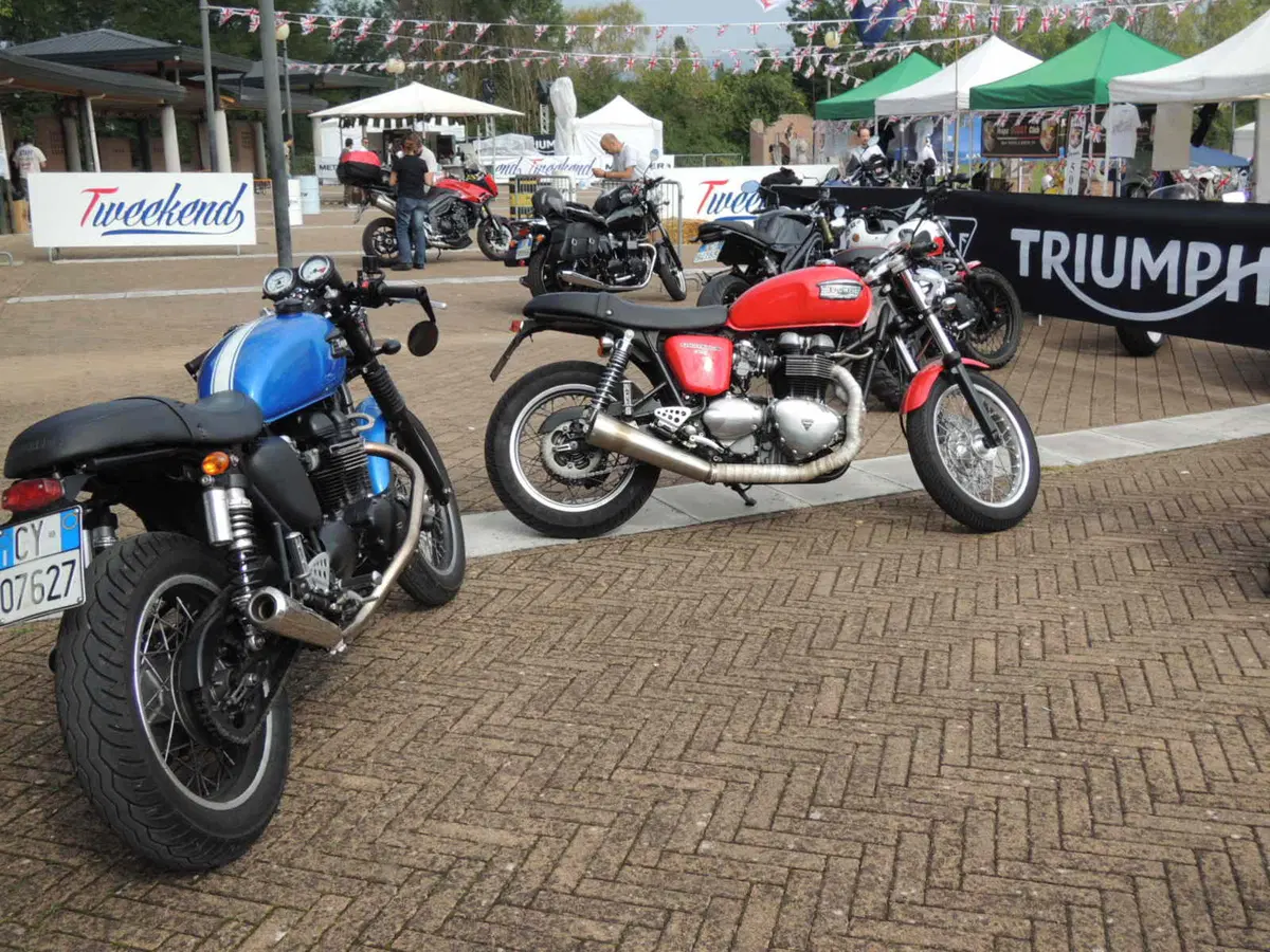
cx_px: 635
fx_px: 1284
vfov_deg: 40.7
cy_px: 476
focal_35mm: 35
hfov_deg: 52.6
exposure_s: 1/640
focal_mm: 6.3
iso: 100
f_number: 3.2
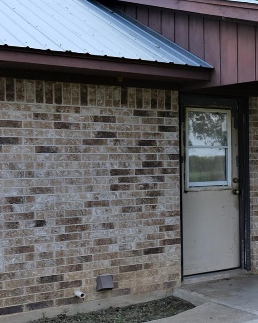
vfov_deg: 29.1
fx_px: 620
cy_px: 179
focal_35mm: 65
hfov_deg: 19.5
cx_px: 417
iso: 320
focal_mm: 16
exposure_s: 1/210
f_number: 5.6
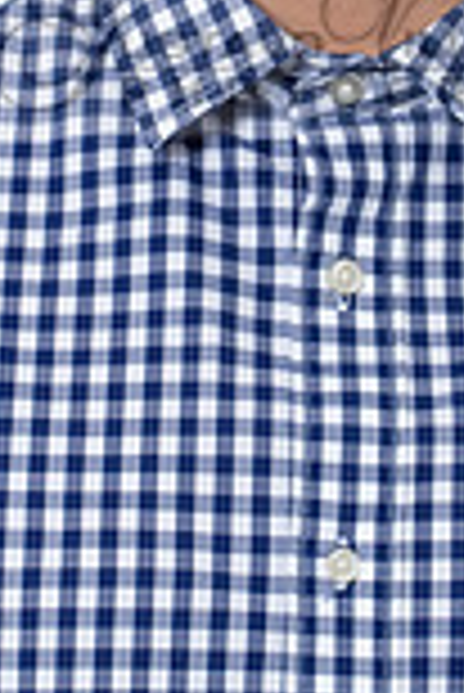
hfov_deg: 2.2
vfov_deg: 3.3
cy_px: 92
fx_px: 12075
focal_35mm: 626
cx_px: 319
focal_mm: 120
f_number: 5
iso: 100
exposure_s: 1/125
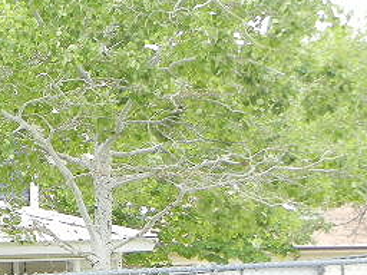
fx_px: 1654
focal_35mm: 156
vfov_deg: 9.5
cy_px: 130
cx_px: -261
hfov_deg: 11.8
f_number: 3.7
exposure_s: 1/160
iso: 160
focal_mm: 7.1
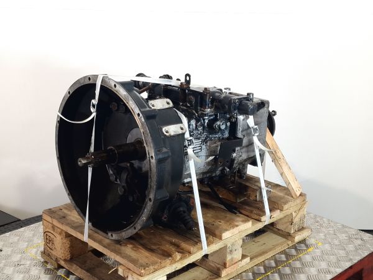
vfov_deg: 58.9
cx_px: 186
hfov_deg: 73.9
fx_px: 248
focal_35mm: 23
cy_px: 140
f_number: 1.8
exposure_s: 1/50
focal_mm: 6.4
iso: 50
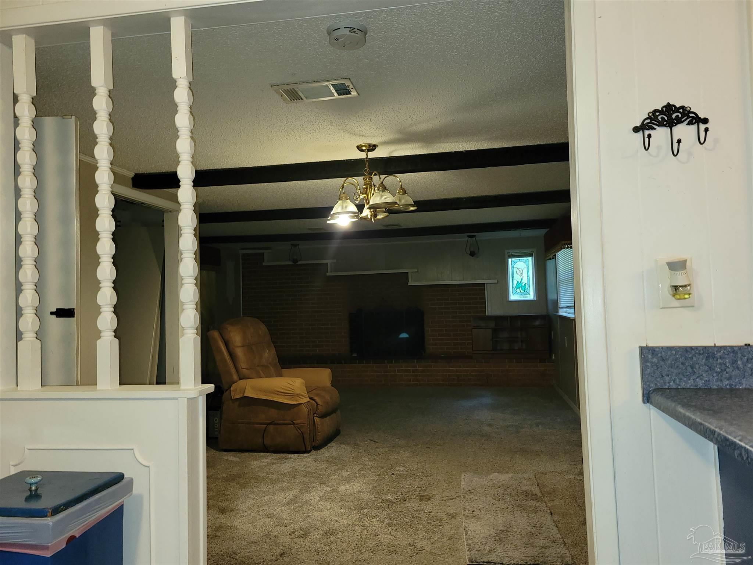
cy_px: 282
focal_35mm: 26
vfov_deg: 53.1
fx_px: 566
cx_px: 376
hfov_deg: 67.3
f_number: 1.8
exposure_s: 1/20
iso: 125
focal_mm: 5.4
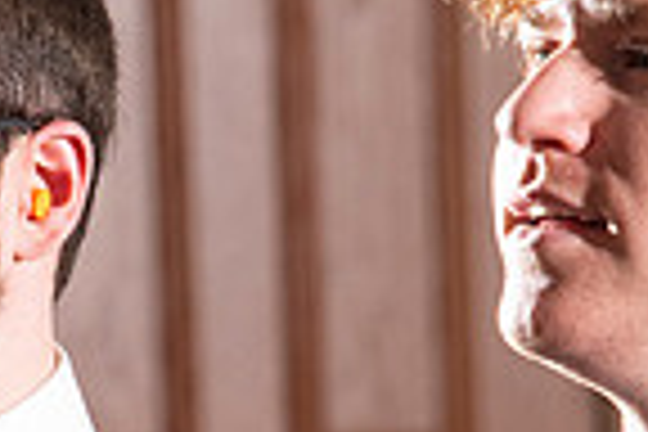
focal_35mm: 1330
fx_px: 23938
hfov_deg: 1.6
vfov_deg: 1.0
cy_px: 480
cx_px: -82
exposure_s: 1/160
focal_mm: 300
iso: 800
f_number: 9
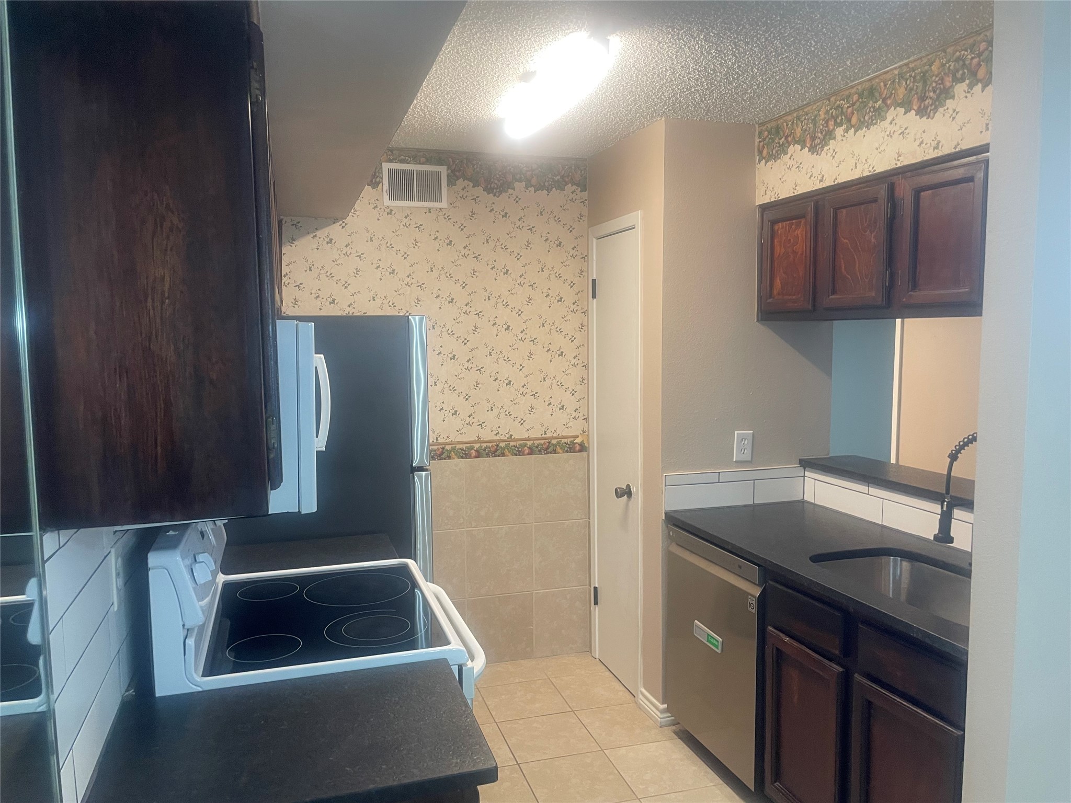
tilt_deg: -6.5
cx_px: 536
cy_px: 402
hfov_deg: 67.3
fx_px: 804
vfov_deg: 53.1
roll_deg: -0.5
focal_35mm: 26
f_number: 1.6
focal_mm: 4.2
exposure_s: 1/60
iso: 125
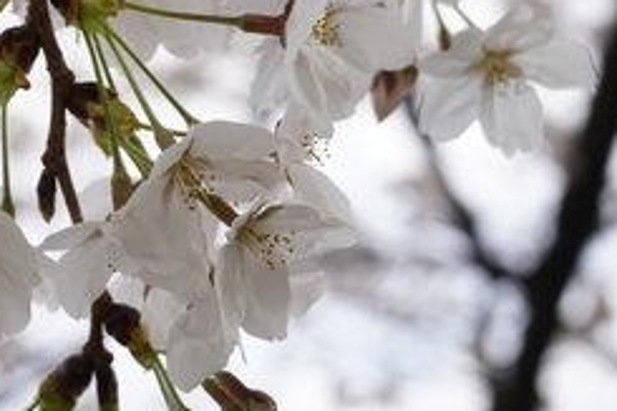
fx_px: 2226
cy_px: 48
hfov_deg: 15.4
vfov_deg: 10.5
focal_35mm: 130
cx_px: -45
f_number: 8
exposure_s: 1/125
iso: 100
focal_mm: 53
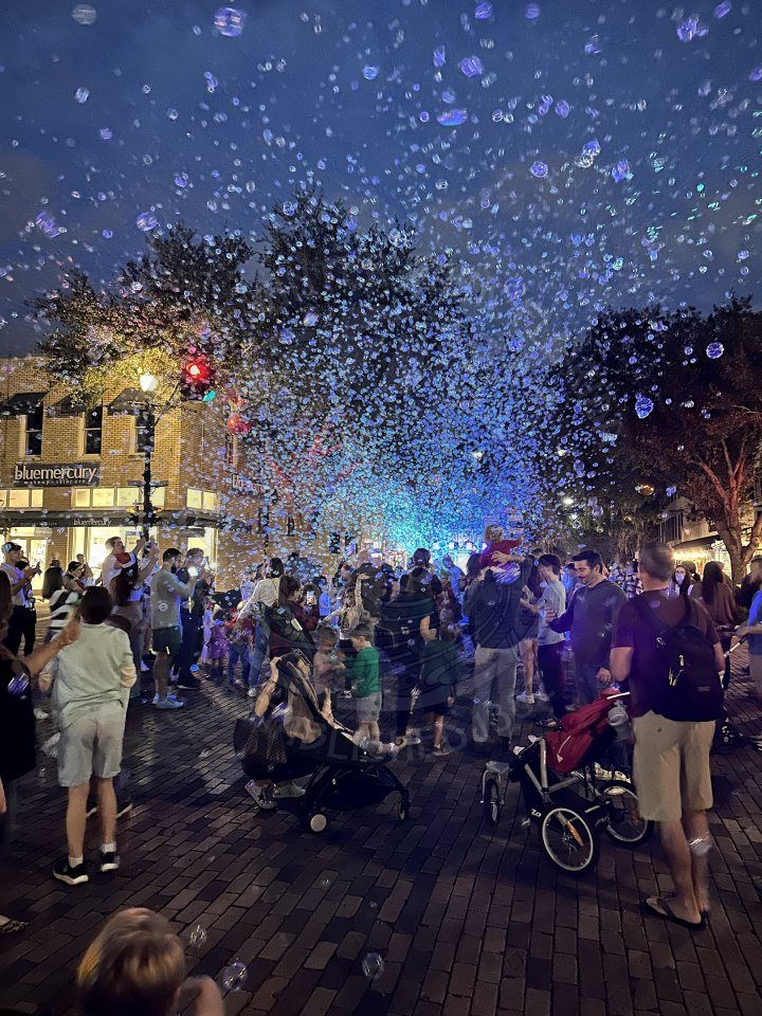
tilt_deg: +3.8
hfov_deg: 56.8
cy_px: 508
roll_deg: -0.4
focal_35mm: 24
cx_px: 381
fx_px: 704
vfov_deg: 71.6
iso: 1600
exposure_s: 1/17
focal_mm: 6.86
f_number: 1.78
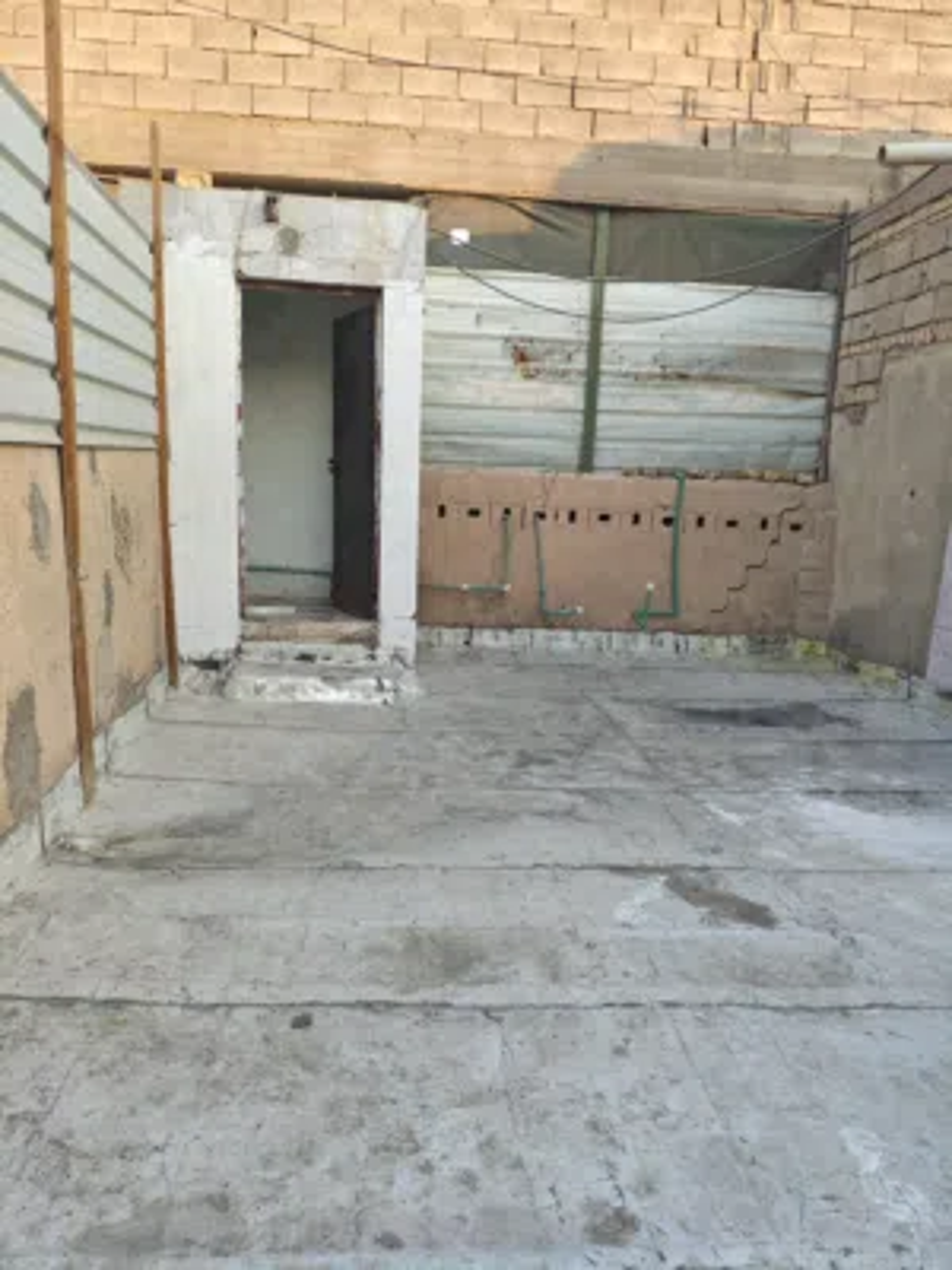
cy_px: 635
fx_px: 953
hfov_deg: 53.1
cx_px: 476
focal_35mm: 26
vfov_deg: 67.3
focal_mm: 4.94
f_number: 1.59
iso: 50
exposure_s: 1/162
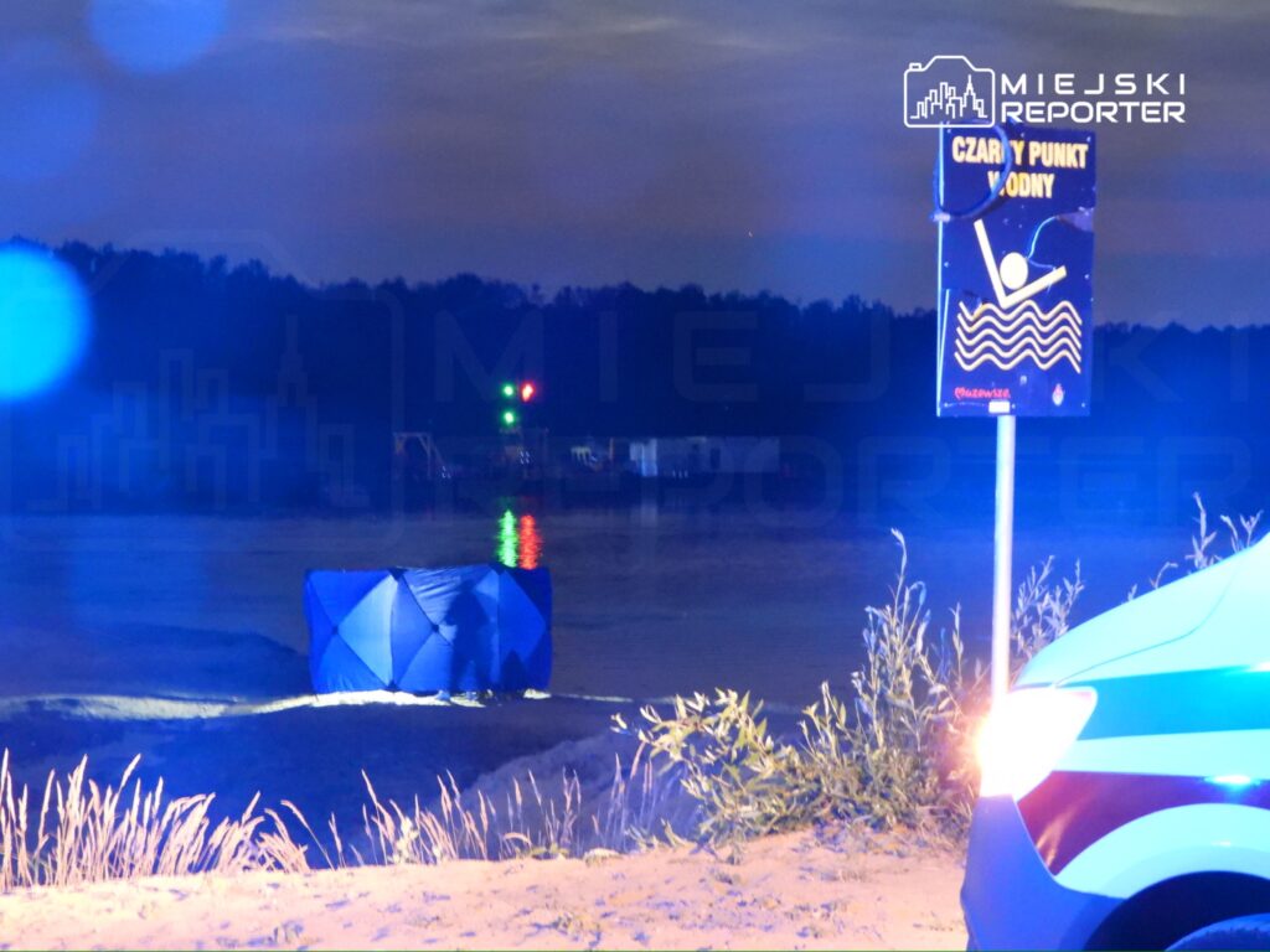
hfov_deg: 18.7
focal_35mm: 105
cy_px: 476
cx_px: 635
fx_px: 3852
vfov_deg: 14.1
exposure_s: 1
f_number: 4
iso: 1600
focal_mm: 18.9
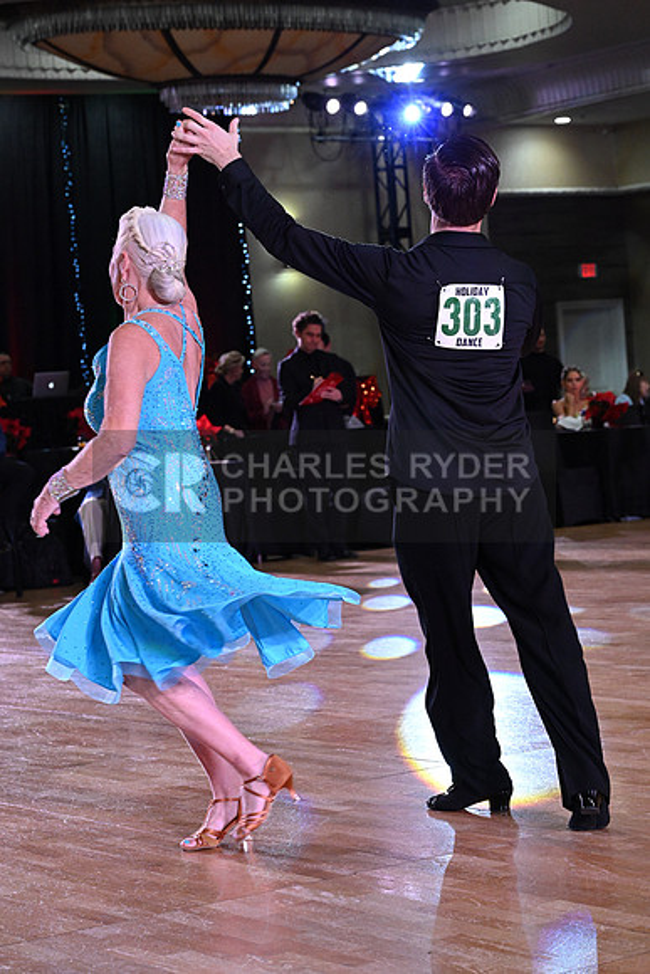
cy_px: 487
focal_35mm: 85
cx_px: 325
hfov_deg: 16.1
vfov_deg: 23.9
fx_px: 2301
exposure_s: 1/320
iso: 5000
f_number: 7.1
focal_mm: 85
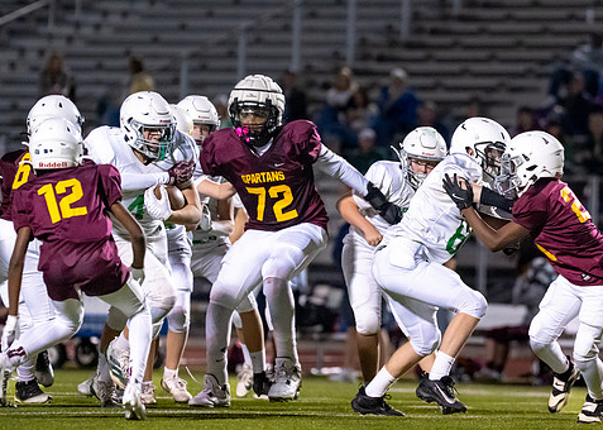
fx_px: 7171
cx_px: 363
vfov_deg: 3.4
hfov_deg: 4.8
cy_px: 227
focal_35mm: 419
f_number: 2.8
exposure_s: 1/1250
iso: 4000
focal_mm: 200
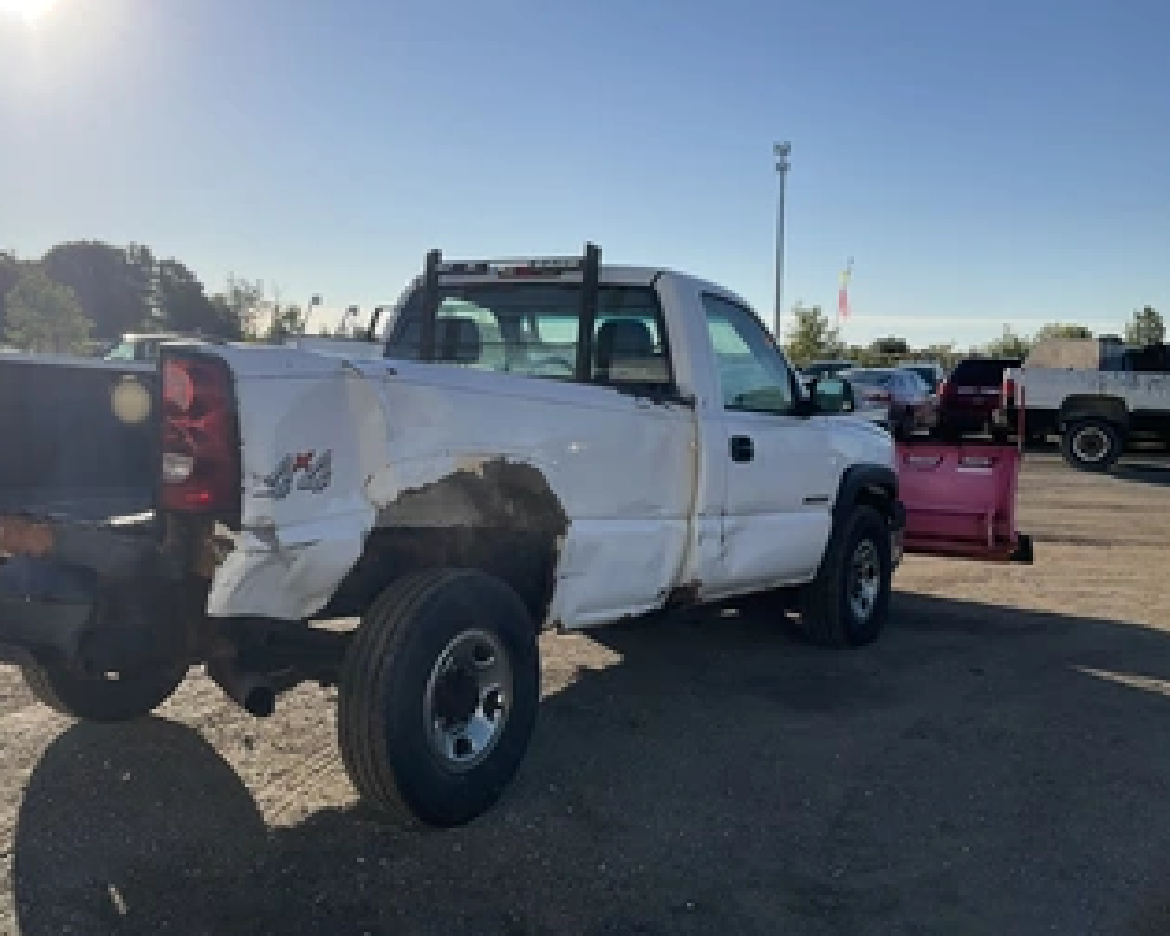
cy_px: 464
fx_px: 1247
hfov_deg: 50.0
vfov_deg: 41.2
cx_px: 483
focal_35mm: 36
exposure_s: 1/2801
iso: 25
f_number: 1.8
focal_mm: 3
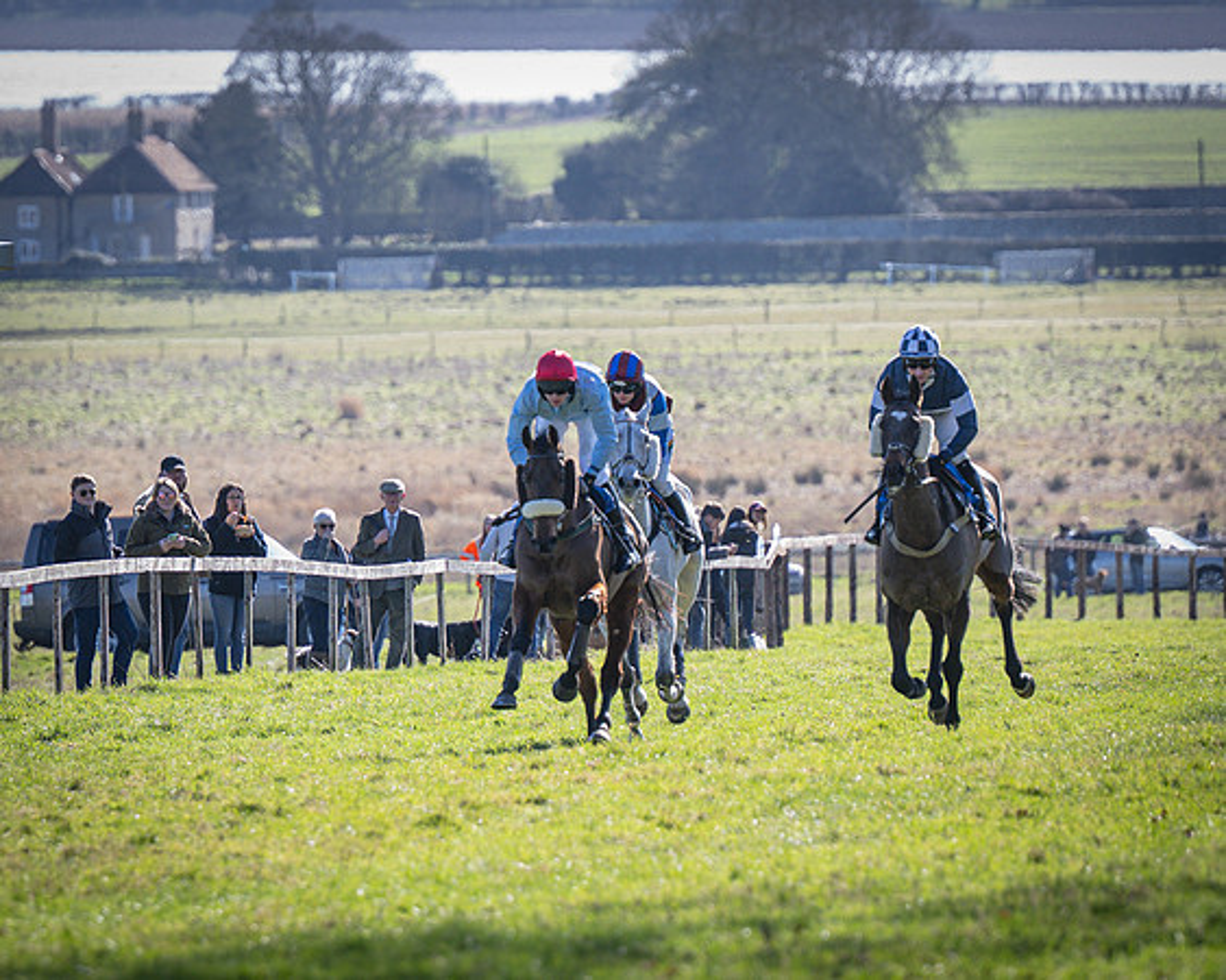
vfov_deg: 3.3
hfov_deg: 4.2
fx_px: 16776
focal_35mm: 462
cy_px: 455
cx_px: 509
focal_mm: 175
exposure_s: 1/1600
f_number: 2.8
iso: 400
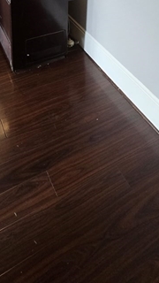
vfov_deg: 41.5
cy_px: -50
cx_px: 69
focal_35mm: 34
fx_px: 255
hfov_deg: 34.6
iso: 250
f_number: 2.2
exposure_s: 1/60
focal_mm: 2.2
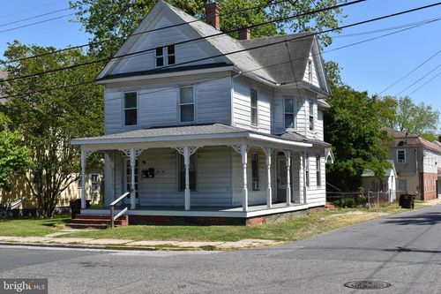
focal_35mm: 46
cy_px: 147
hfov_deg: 42.3
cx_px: 220
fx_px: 569
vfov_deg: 28.9
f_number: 10
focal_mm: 31
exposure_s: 1/400
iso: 200
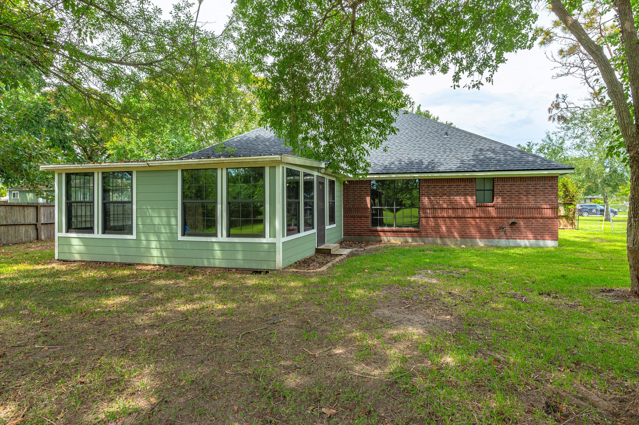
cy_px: 207
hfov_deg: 86.9
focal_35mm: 19
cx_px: 329
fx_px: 337
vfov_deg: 64.5
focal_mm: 18
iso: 125
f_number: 13
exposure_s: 1/60
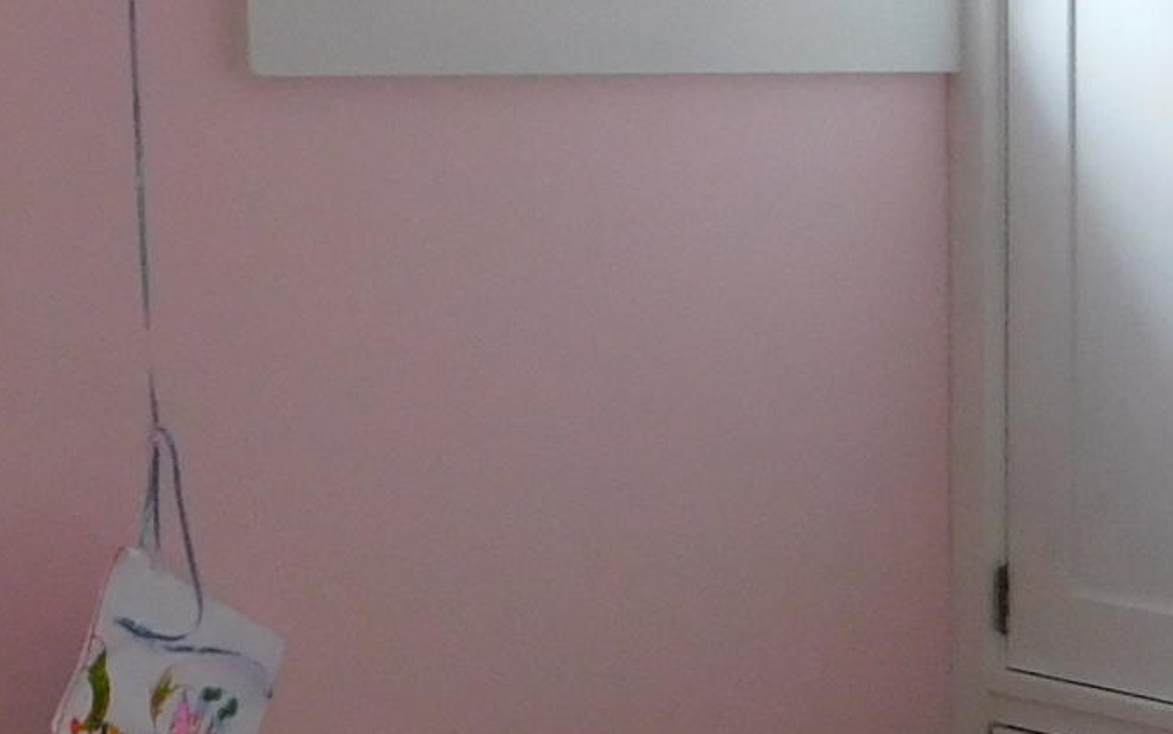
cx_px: 1395
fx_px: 3517
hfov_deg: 18.0
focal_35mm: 110
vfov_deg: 11.8
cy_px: 665
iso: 160
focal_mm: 4
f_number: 3
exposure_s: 1/30
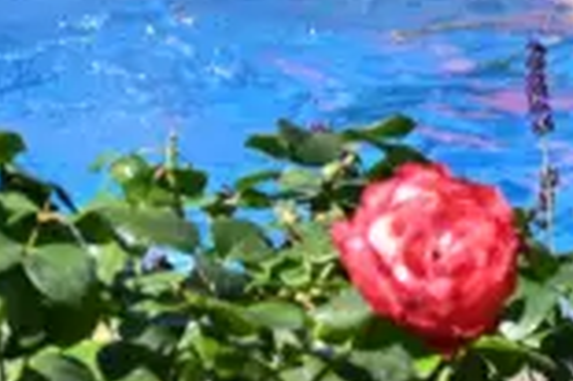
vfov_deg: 4.5
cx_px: 333
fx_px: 4627
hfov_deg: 7.1
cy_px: -797
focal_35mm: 291
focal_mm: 44
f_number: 9
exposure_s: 1/320
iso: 160
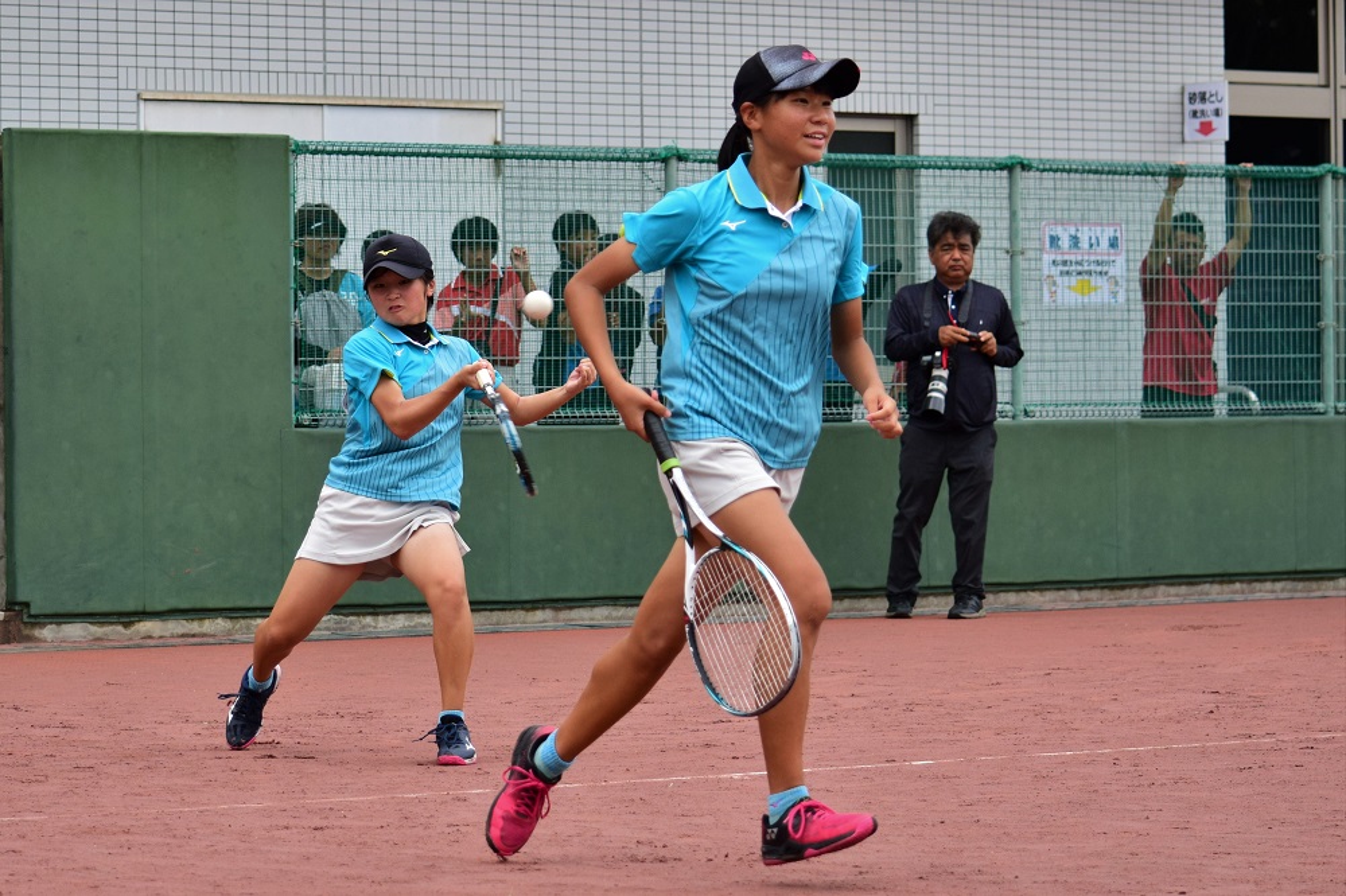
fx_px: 3924
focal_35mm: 105
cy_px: 448
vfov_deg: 13.0
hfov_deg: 19.5
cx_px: 673
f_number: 4.5
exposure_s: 1/1600
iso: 400
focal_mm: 70
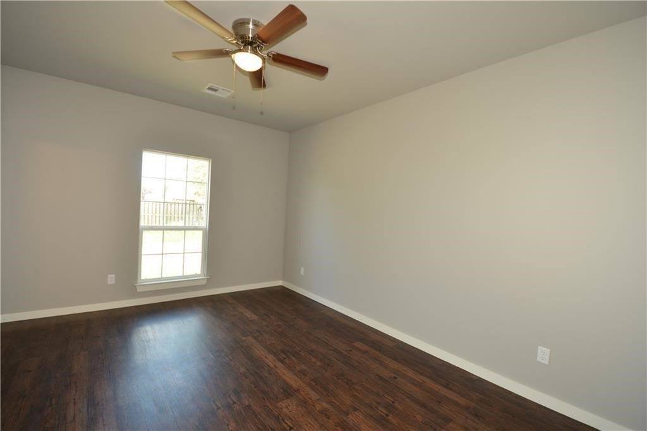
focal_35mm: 15
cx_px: 324
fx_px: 269
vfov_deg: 77.3
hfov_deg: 100.4
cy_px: 216
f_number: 4
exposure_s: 1/60
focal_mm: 10
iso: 220
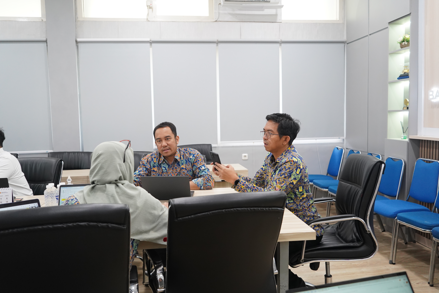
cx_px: 220
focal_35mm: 31
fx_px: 378
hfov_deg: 60.3
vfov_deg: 42.3
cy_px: 146
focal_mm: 31
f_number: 4.5
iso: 3200
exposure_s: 1/125
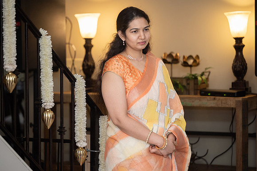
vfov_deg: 8.5
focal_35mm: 161
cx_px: 131
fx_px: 1151
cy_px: 85
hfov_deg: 12.7
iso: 500
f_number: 2.8
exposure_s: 1/200
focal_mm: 155
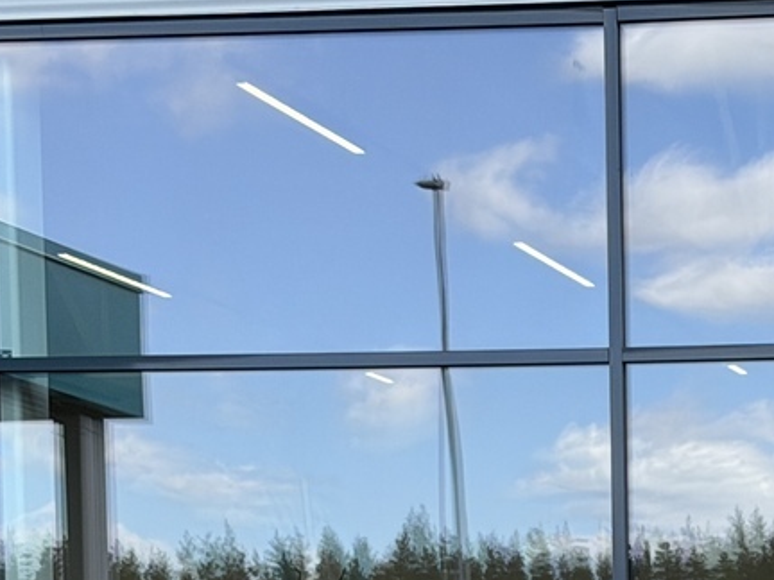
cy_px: 943
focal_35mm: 160
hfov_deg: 12.1
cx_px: 948
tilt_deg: -2.0
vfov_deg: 9.0
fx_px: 3578
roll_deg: -0.2
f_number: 1.78
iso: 64
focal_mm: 6.76
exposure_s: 1/810
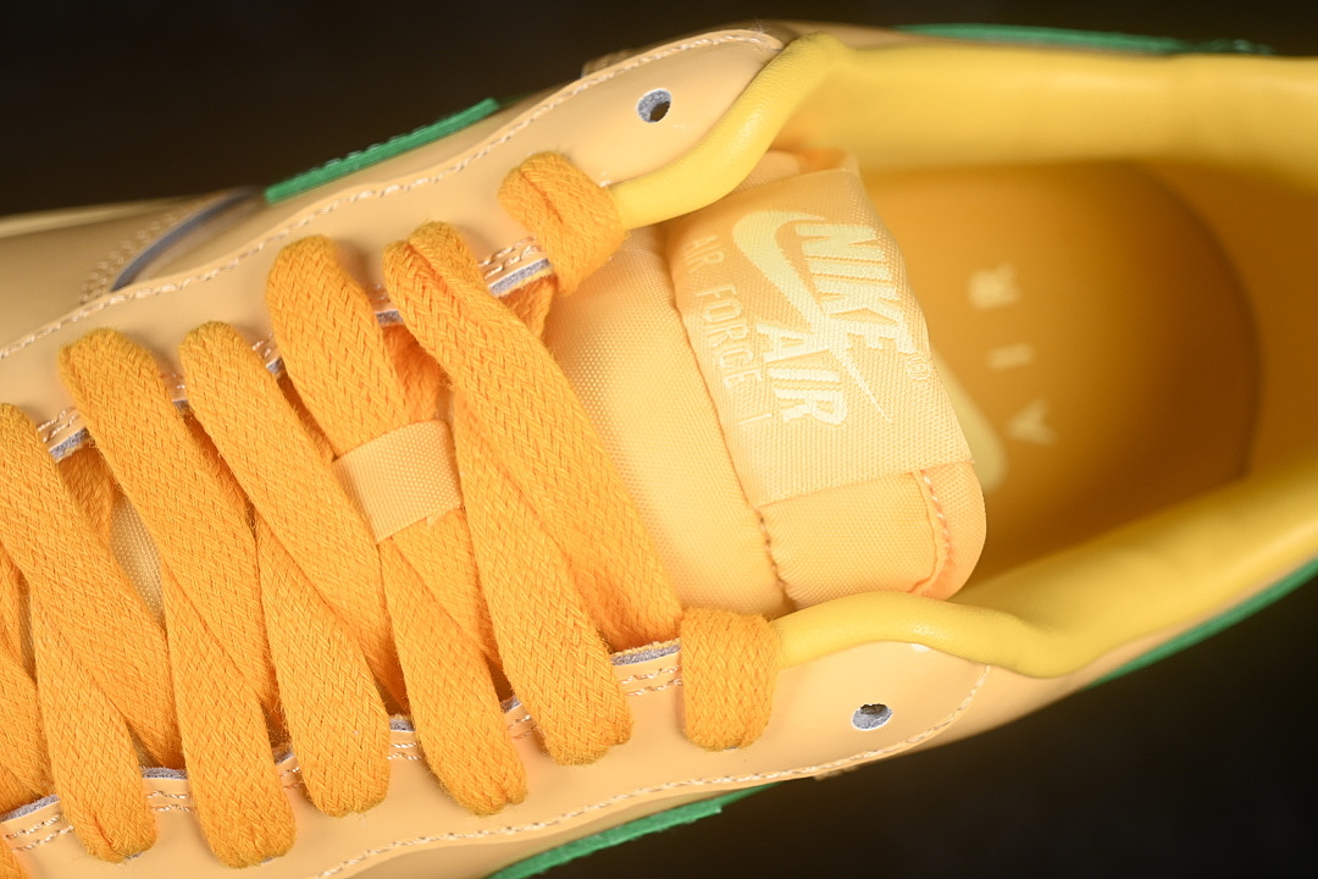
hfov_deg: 27.0
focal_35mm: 75
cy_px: 440
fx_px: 2746
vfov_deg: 18.2
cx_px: 659
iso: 160
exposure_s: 1/80
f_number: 7.1
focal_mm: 50
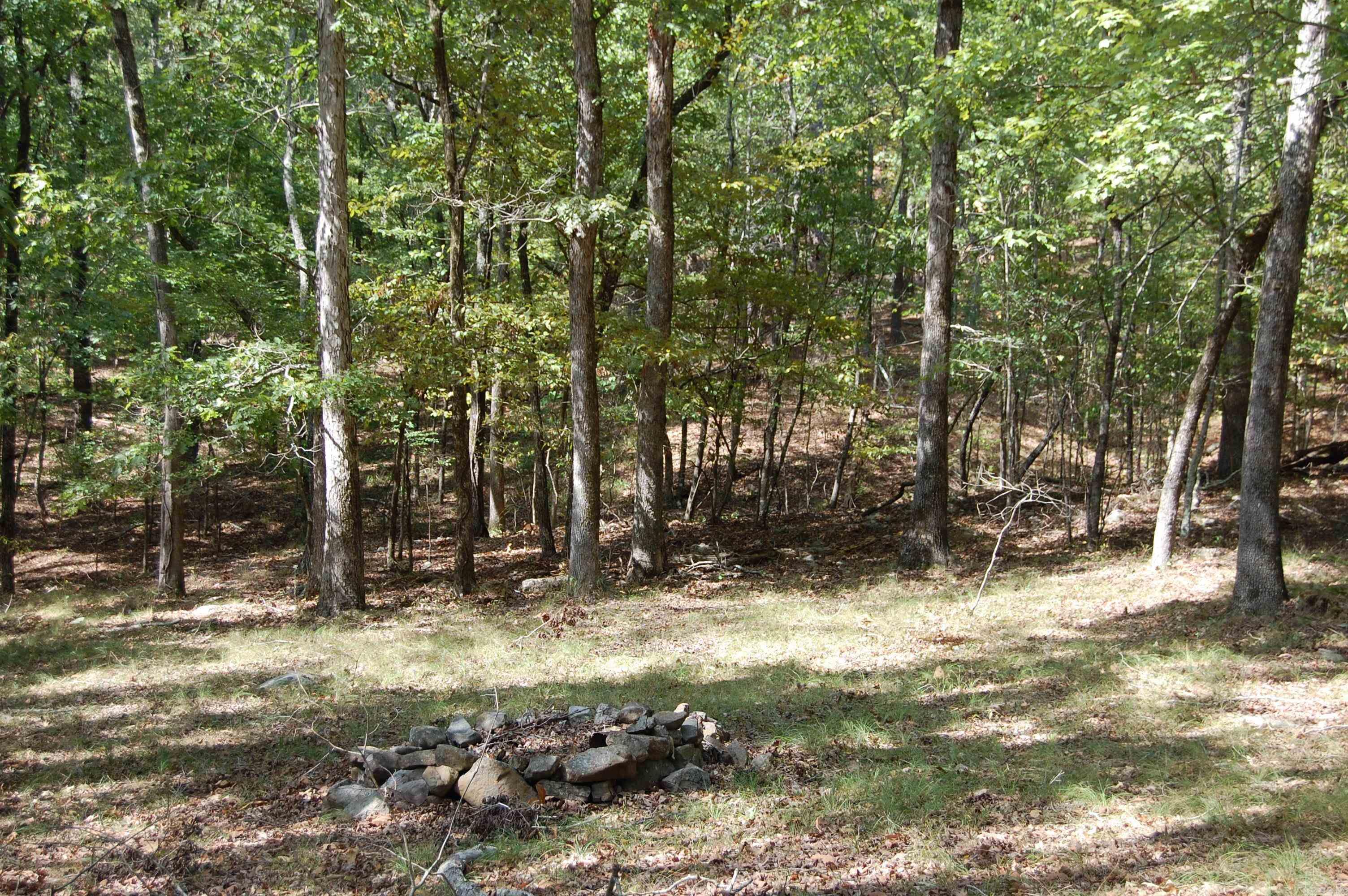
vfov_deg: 23.7
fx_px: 2132
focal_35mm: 57
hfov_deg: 35.1
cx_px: 674
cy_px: 448
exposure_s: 1/125
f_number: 5.6
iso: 220
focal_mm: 38
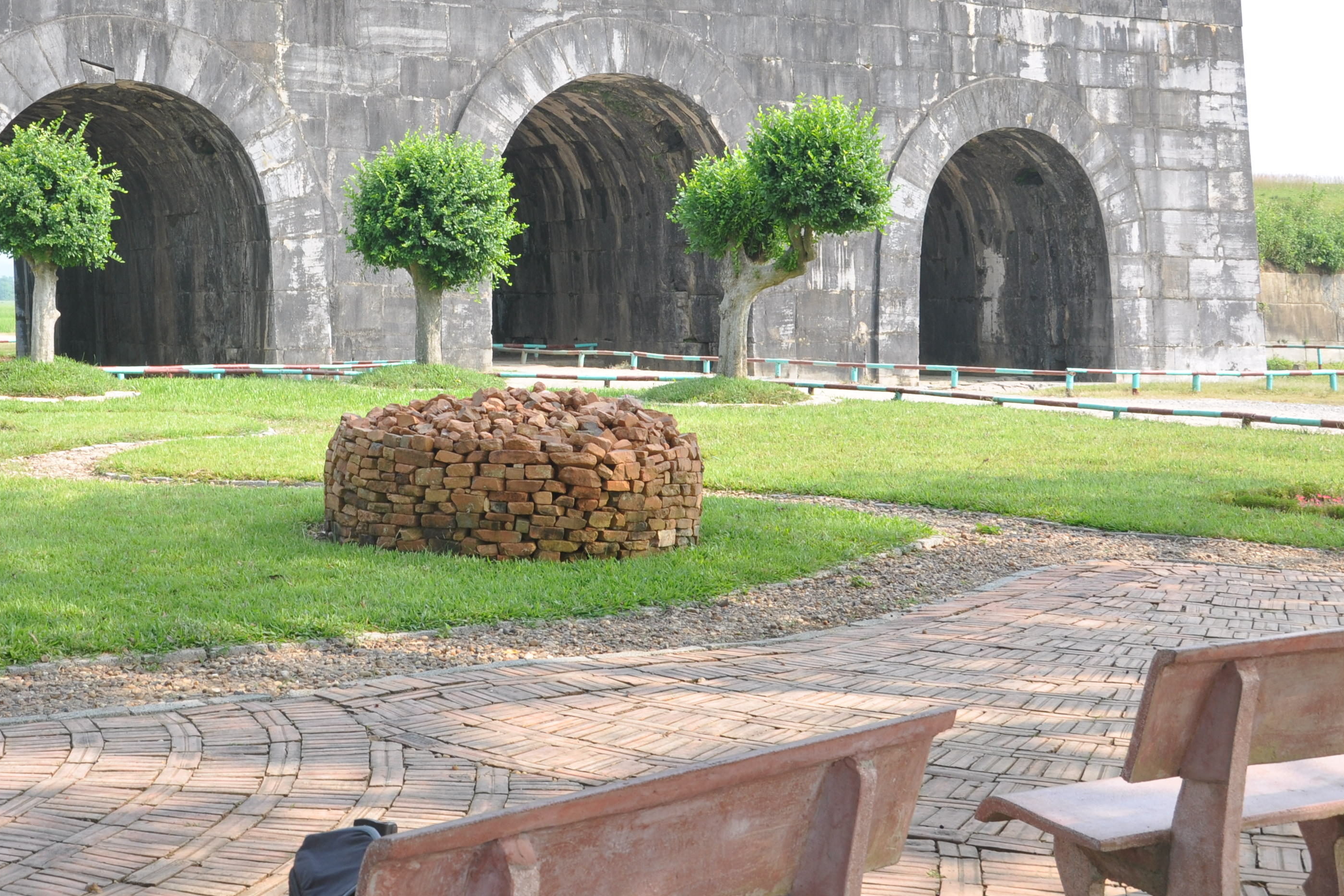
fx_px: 2053
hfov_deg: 35.6
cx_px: 376
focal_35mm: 55
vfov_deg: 24.5
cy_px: 271
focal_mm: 24
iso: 200
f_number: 8
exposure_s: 1/160
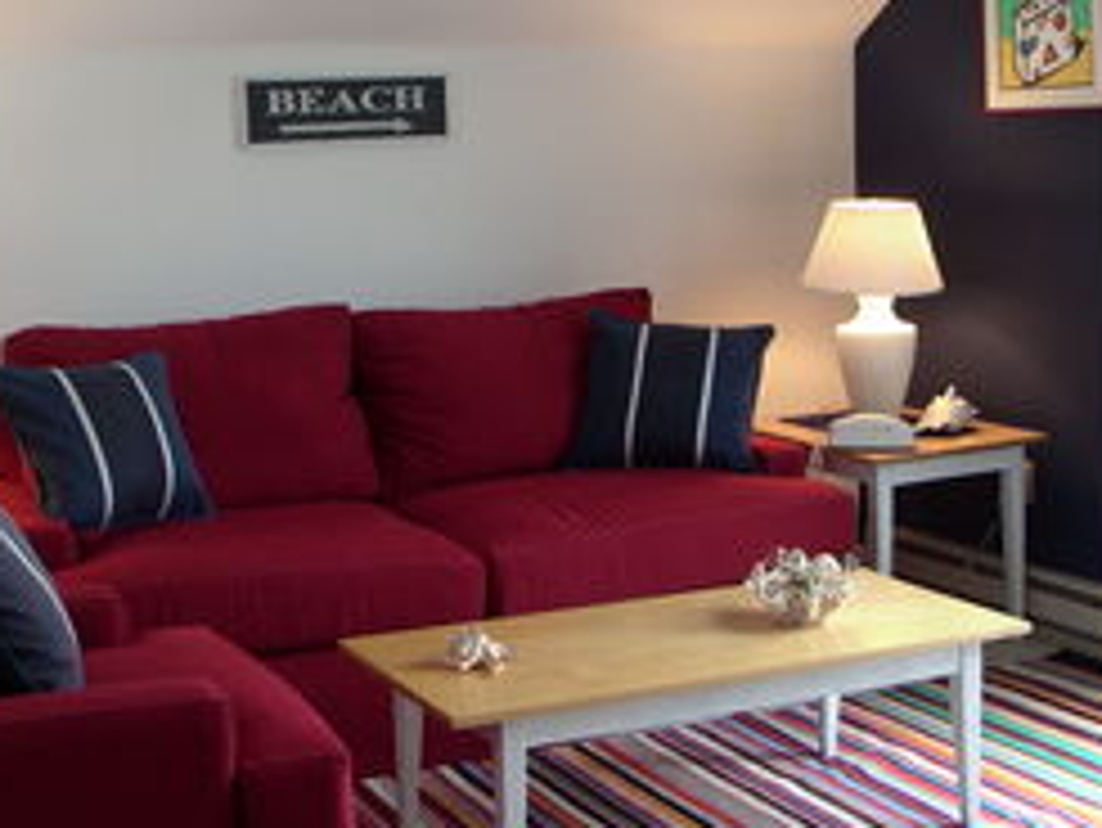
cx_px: 481
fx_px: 1815
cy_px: 297
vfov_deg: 25.6
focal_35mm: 57
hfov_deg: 33.7
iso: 100
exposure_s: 1/50
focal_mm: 6
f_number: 2.8
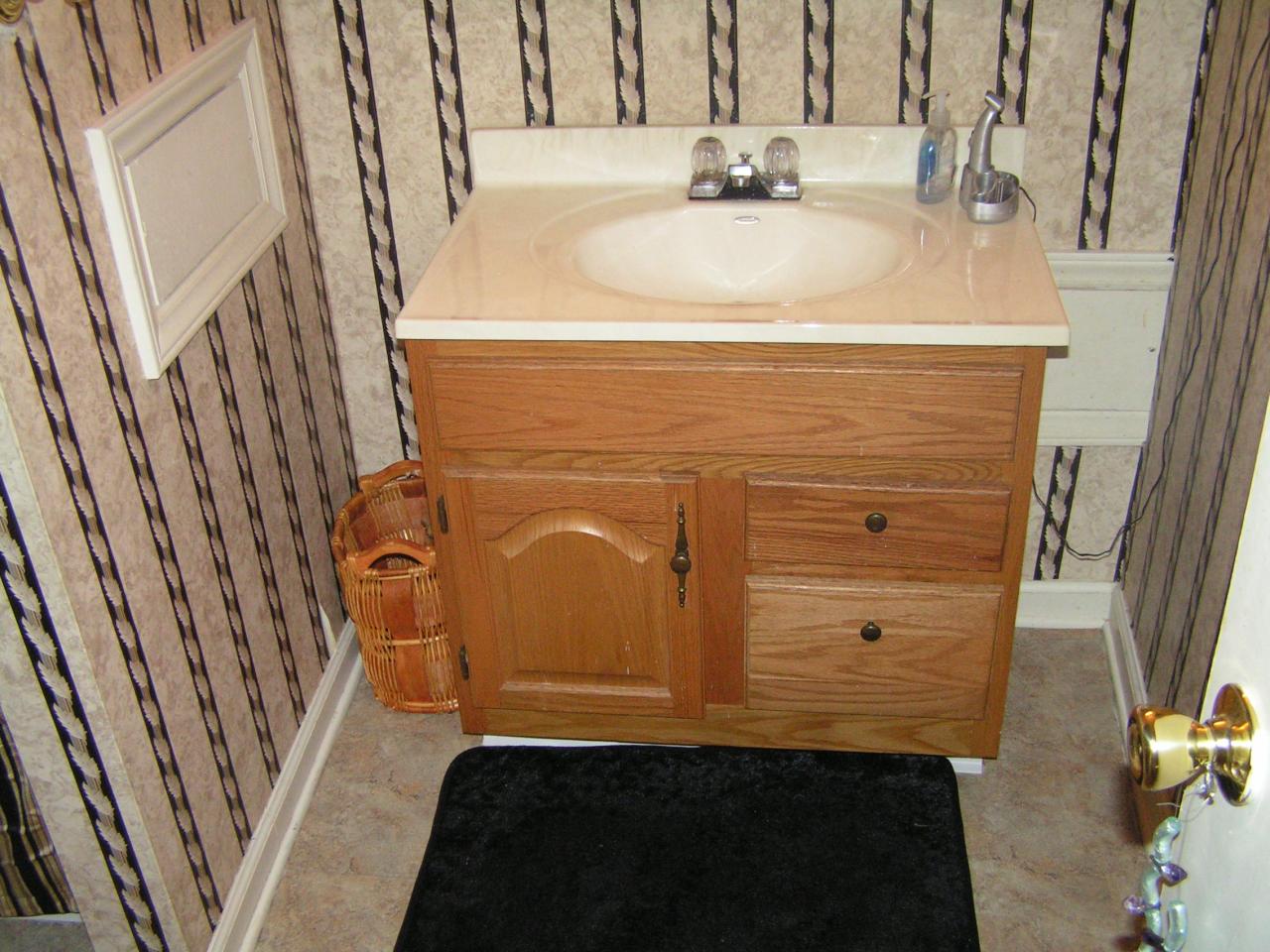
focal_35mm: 38
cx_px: 635
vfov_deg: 37.7
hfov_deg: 49.0
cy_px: 476
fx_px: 1394
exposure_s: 1/40
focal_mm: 6.3
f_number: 2.8
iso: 200
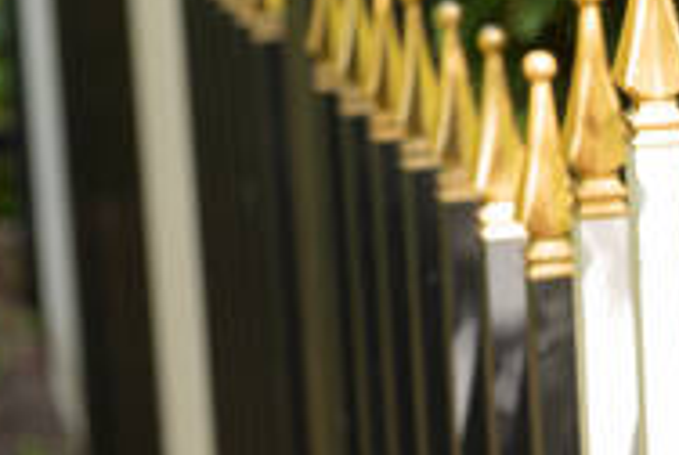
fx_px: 3514
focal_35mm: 186
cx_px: 791
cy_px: 256
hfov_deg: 10.9
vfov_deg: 7.4
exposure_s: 1/125
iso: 200
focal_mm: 70
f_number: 5
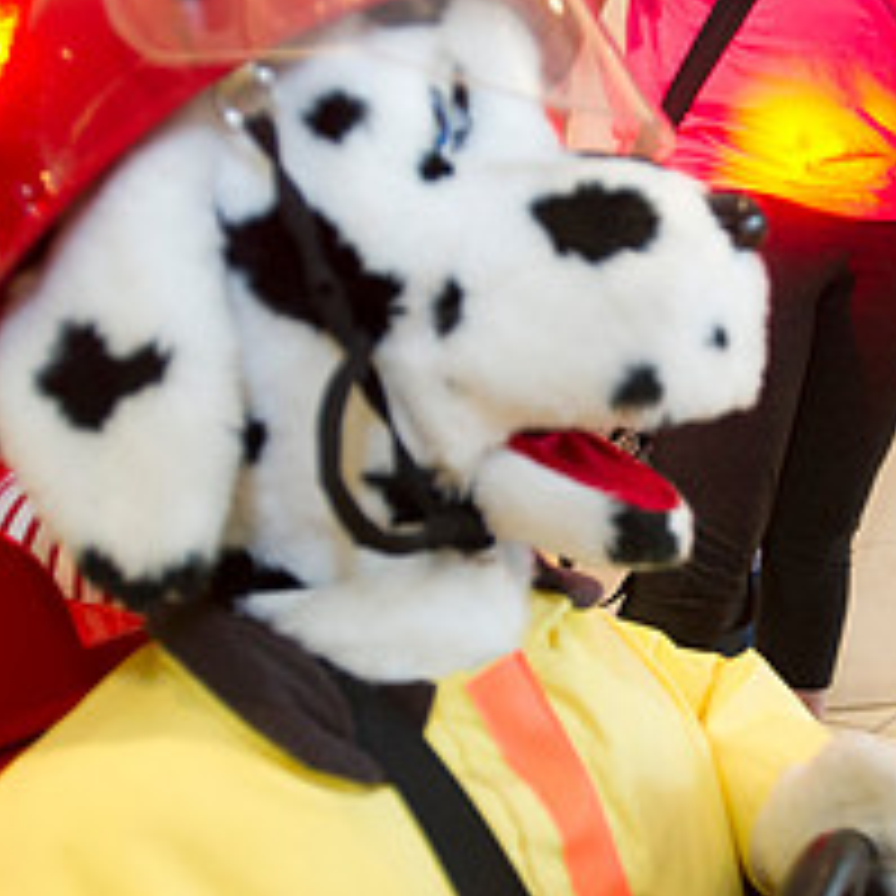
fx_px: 1230
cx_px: 720
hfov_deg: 38.5
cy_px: 509
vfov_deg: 39.9
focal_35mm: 42
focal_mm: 17
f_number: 2.8
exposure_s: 1/160
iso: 1250
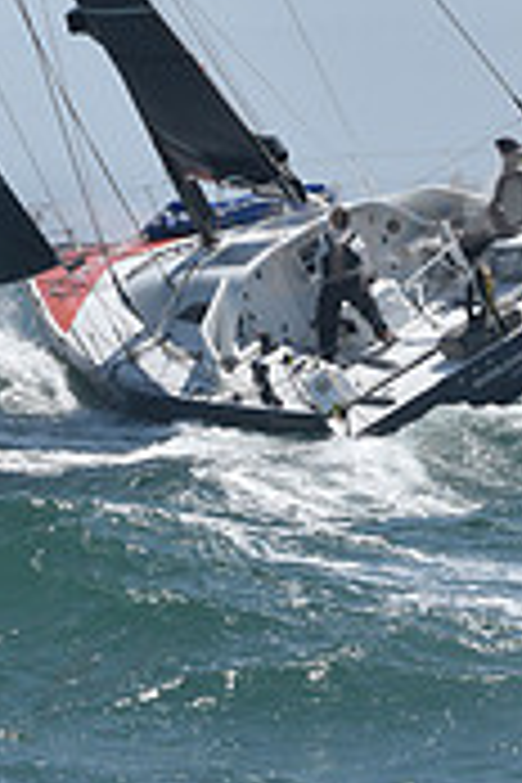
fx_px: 5067
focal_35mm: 233
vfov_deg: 8.6
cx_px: 25
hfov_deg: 5.9
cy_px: -446
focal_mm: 70
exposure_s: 1/1000
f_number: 10
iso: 320
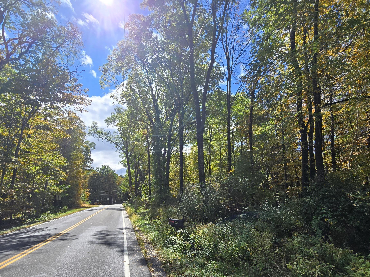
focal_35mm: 17
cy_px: 177
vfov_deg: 73.1
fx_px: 182
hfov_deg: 90.9
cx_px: 198
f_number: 2.2
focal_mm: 2.2
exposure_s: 1/1925
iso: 50
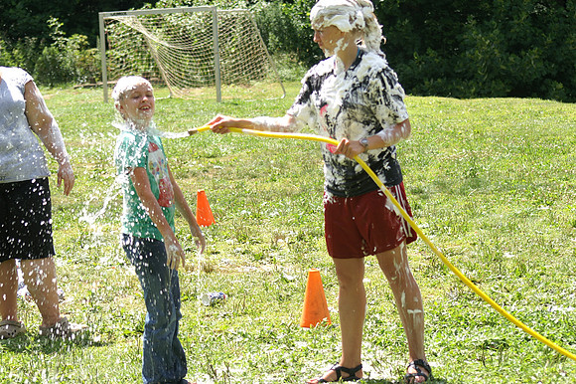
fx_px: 1679
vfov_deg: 13.0
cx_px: 288
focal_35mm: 105
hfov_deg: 19.5
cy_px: 192
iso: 100
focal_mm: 70
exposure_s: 1/320
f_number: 5.6
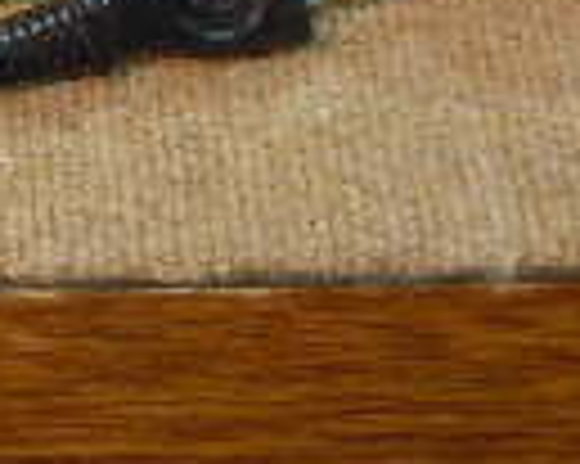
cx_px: -378
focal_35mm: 285
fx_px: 4889
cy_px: -572
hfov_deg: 6.7
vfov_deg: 5.3
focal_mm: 10.6
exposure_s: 1/5
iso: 100
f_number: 4
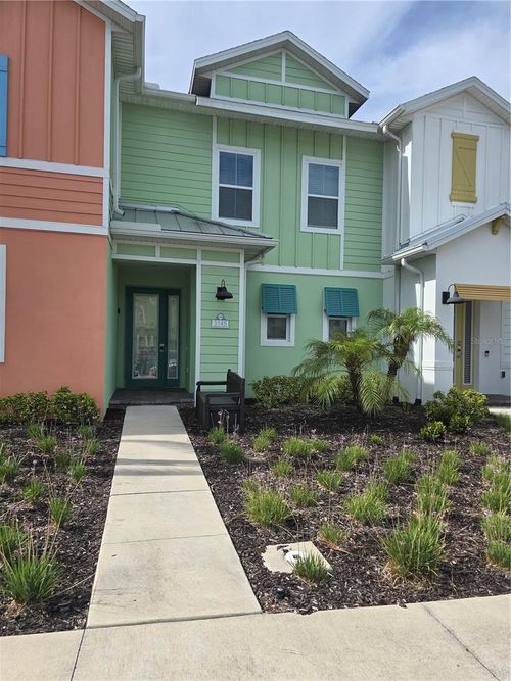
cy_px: 340
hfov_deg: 58.9
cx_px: 256
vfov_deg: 73.9
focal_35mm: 23
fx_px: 453
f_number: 1.7
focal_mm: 6.3
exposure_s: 1/927
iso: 12
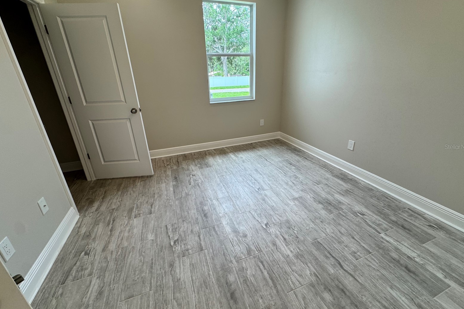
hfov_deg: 100.4
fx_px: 193
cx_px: 234
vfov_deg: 77.3
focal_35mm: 15
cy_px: 147
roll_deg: +1.1
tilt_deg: -20.2
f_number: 2.2
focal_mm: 2.22
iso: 64
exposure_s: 1/120
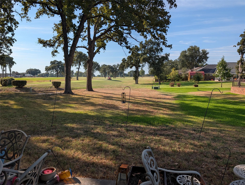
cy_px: 92
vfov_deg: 56.9
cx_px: 122
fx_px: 170
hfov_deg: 71.5
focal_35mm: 24
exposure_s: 1/1577
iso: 21
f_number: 1.68
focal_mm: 6.9
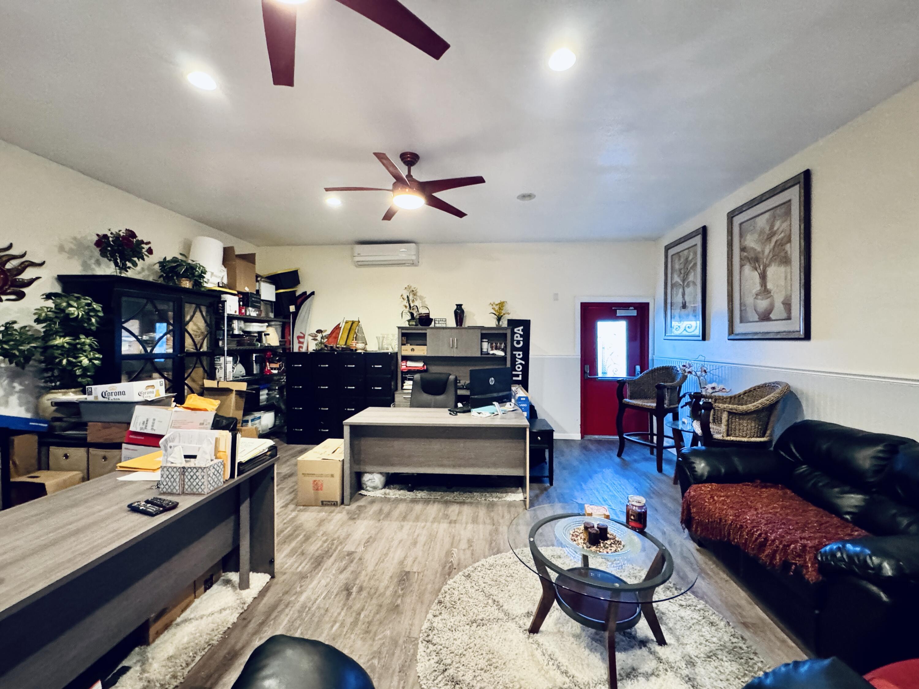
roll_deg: -0.4
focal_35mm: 14
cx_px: 460
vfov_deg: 85.7
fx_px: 372
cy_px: 344
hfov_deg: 102.1
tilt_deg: -1.6
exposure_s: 1/40
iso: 1000
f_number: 2.2
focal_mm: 2.22
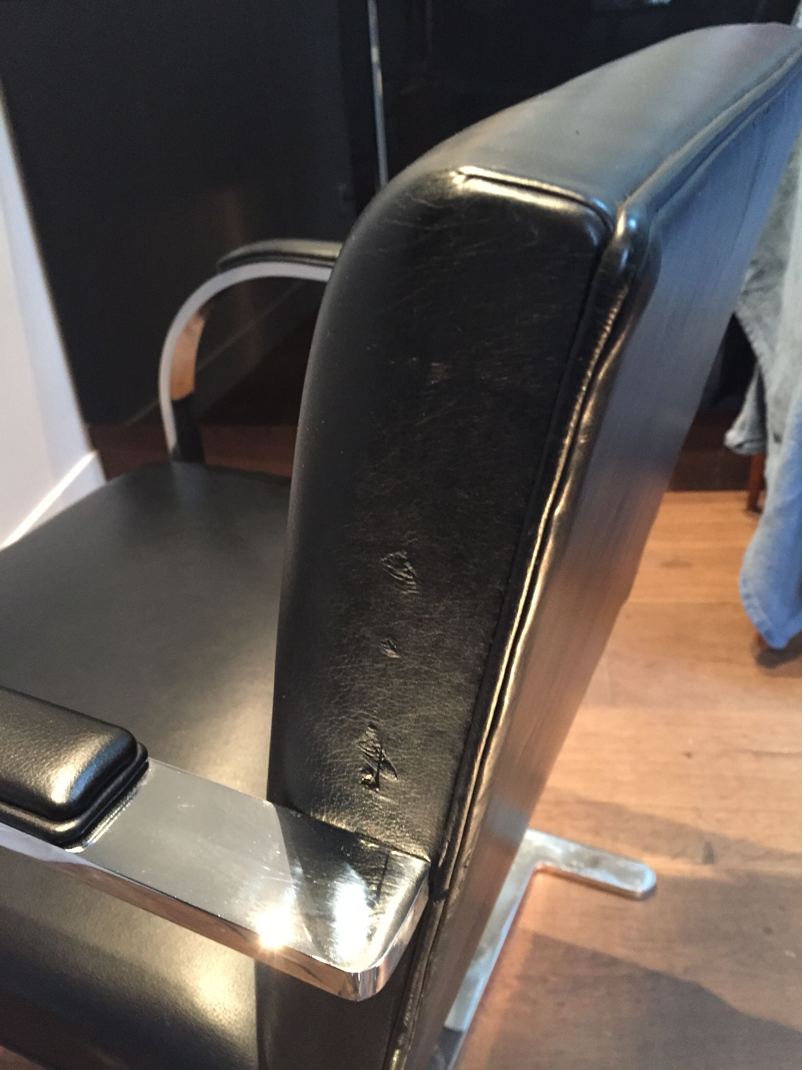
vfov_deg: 61.7
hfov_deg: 48.2
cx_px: 401
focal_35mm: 29
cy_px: 535
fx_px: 896
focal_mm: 4.15
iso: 320
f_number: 2.2
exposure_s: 1/17
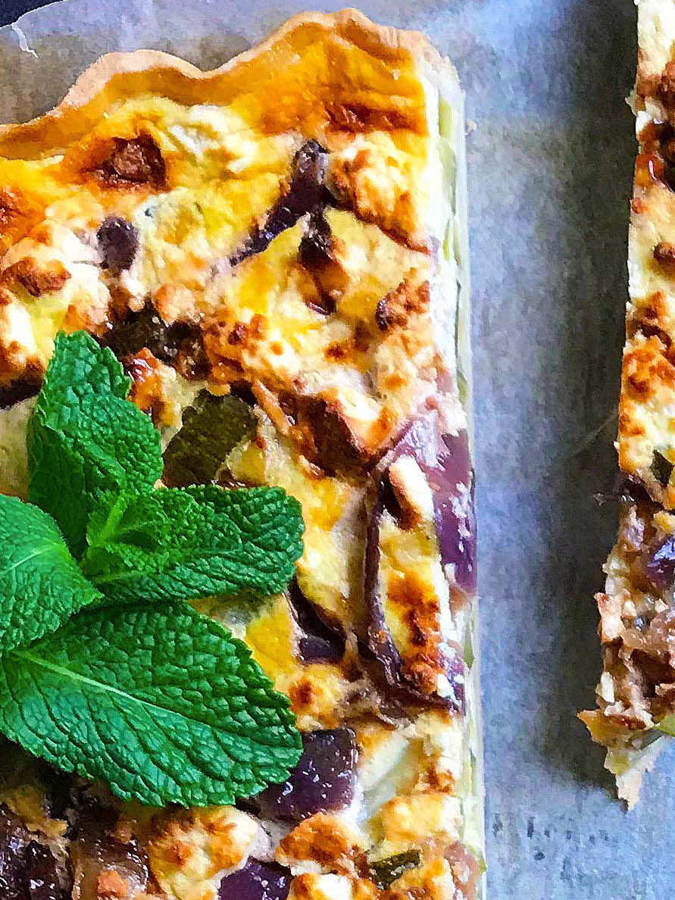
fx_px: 2470
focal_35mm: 95
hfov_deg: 14.9
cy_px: 1052
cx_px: 885
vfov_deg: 19.5
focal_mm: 3.99
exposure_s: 1/33
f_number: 1.8
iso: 25
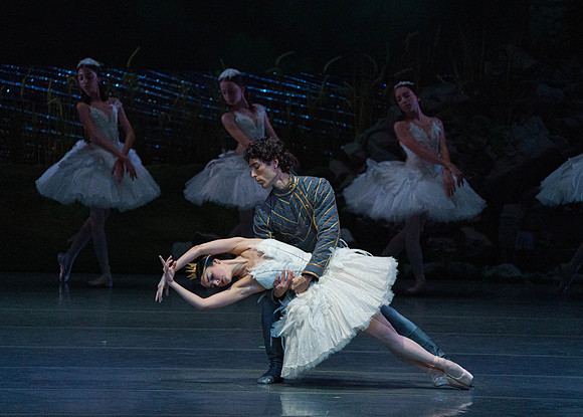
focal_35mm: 412
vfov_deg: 3.5
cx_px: 267
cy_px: 214
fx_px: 6827
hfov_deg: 4.9
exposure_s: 1/250
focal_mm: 382
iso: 8000
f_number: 5.6
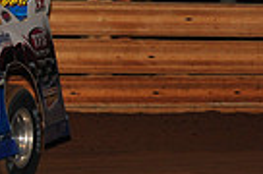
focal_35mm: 576
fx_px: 4198
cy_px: 75
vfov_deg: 2.4
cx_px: -209
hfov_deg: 3.6
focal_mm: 135
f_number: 6.3
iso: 800
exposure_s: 1/320
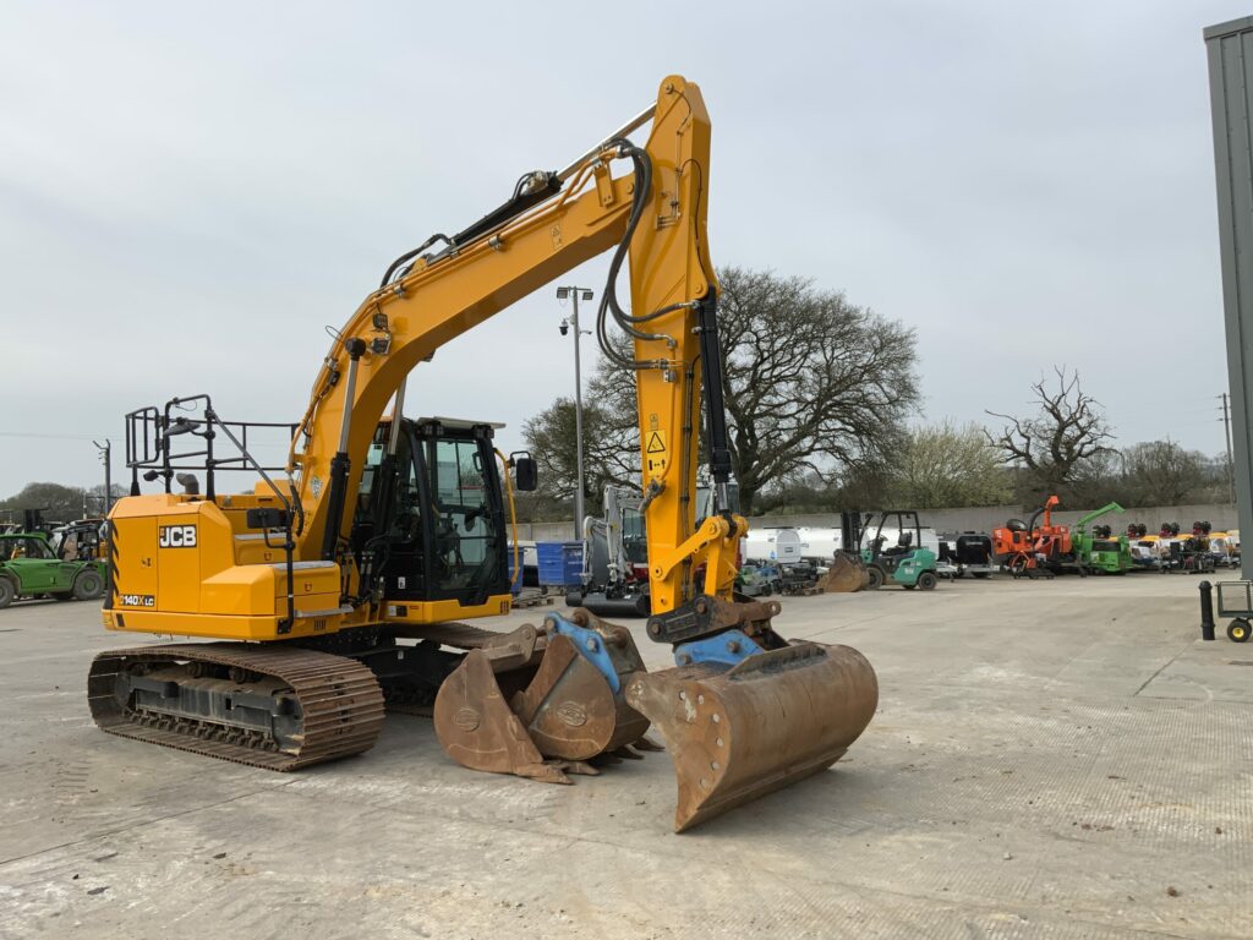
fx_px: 1050
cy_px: 470
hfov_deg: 61.7
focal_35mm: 29
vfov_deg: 48.2
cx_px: 626
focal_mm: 3
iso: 16
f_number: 1.8
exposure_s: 1/666
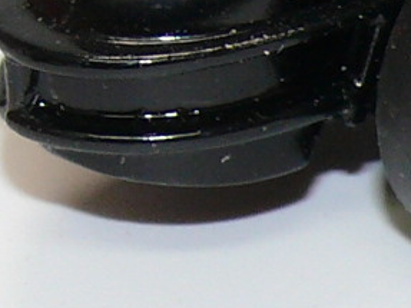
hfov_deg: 3.6
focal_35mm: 541
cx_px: 653
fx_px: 6421
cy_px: -361
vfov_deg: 2.7
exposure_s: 1/30
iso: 100
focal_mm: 13
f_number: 4
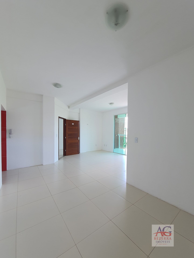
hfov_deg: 89.9
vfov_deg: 106.2
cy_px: 129
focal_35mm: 13
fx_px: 97
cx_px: 97
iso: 50
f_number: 2.2
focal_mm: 1.74
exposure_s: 1/60
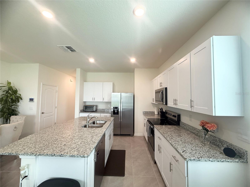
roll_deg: -0.2
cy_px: 94
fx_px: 101
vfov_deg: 85.7
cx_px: 125
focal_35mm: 14
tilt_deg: +3.0
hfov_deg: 102.1
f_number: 2.2
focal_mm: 2.22
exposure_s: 1/120
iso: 200
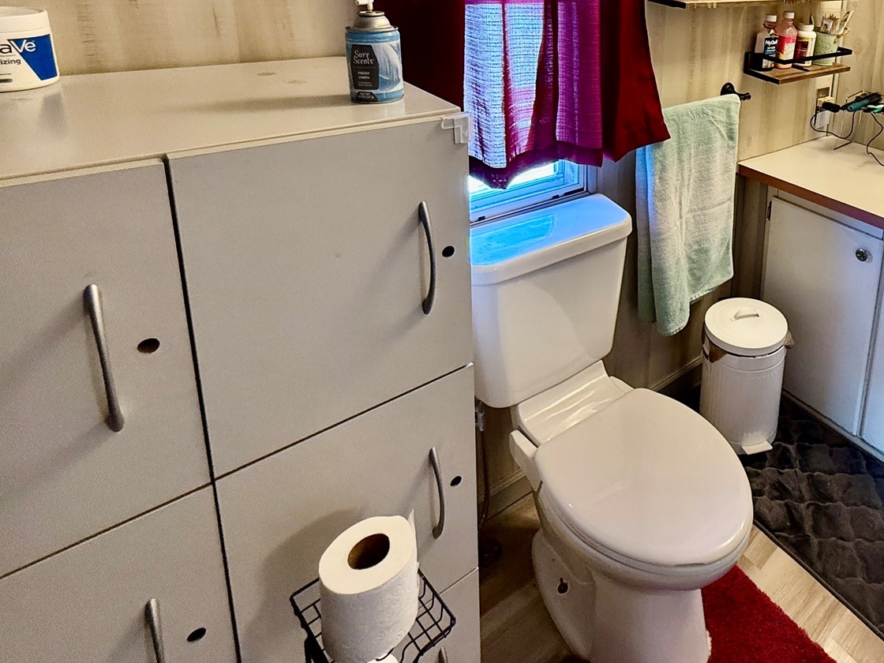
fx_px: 613
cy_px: 99
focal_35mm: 24
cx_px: 706
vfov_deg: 51.8
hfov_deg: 65.2
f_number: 2.2
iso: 250
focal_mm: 2.22
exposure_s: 1/60
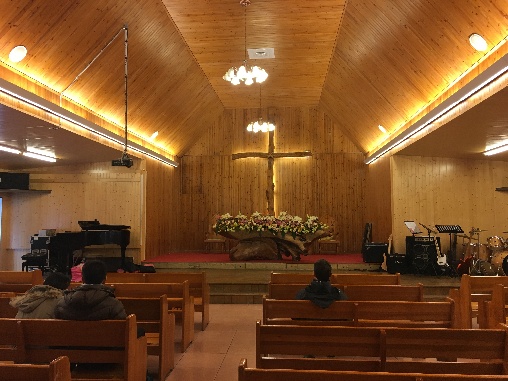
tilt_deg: +4.0
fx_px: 426
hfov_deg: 61.7
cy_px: 190
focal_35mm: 29
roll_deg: +0.8
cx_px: 254
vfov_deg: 48.2
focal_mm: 4.15
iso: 64
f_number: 2.2
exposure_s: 1/30
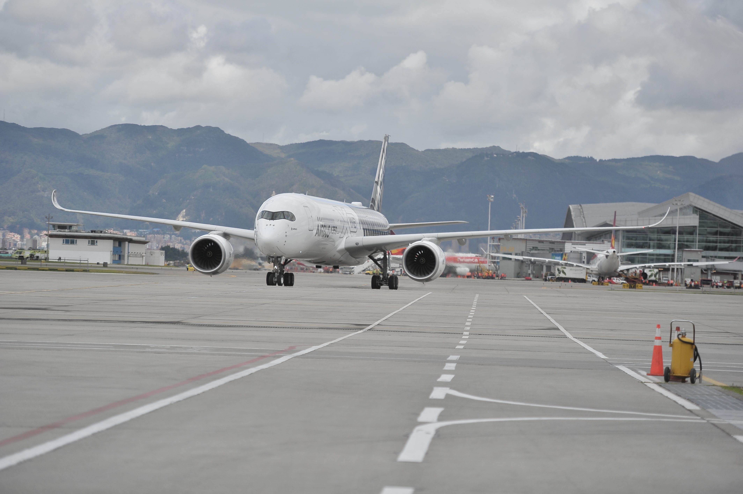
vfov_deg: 10.5
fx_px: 2681
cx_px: 372
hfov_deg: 15.8
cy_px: 247
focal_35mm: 130
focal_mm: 130
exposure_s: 1/5000
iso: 200
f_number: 3.2
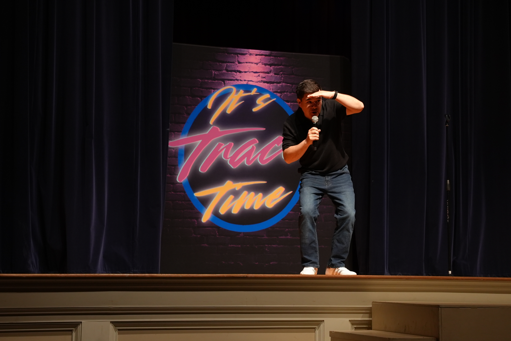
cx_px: 274
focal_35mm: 89
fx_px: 1264
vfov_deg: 15.4
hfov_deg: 22.9
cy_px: 131
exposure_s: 1/160
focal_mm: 70
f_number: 4
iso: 2000
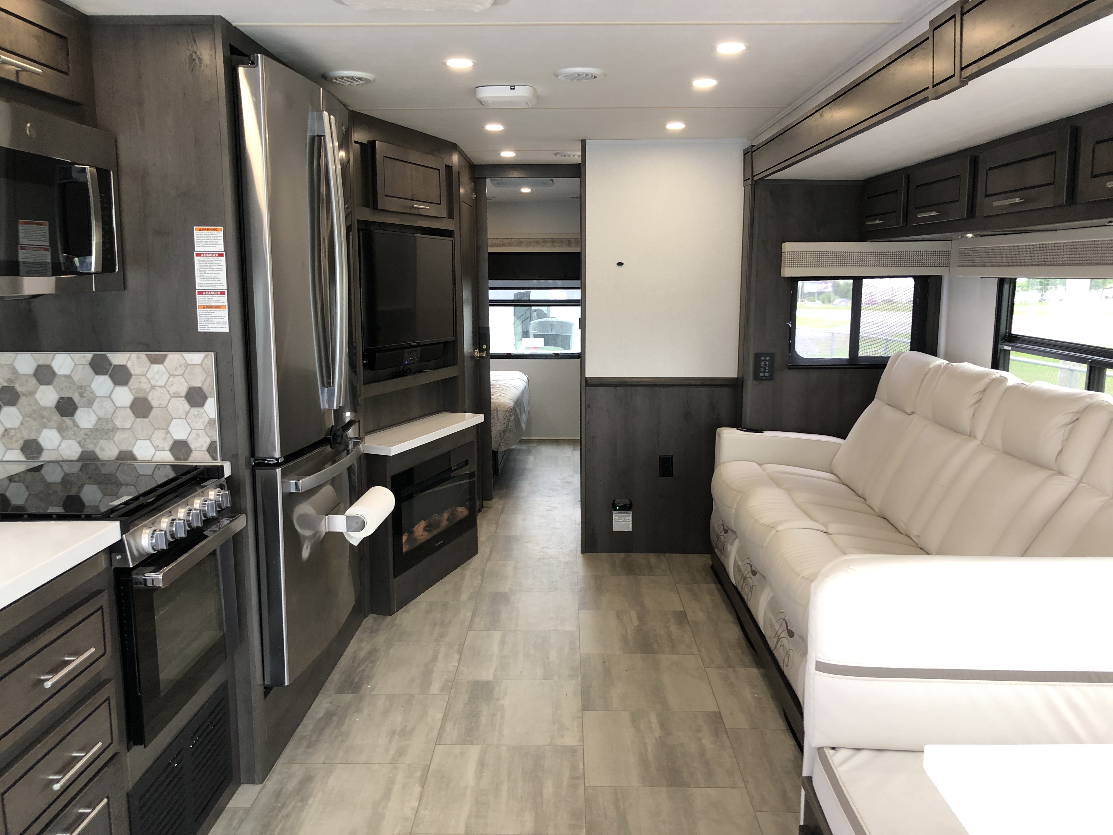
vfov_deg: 49.7
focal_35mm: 28
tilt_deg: -8.0
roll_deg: +1.6
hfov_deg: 63.4
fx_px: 900
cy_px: 418
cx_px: 556
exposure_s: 1/20
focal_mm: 3.99
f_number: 1.8
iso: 40
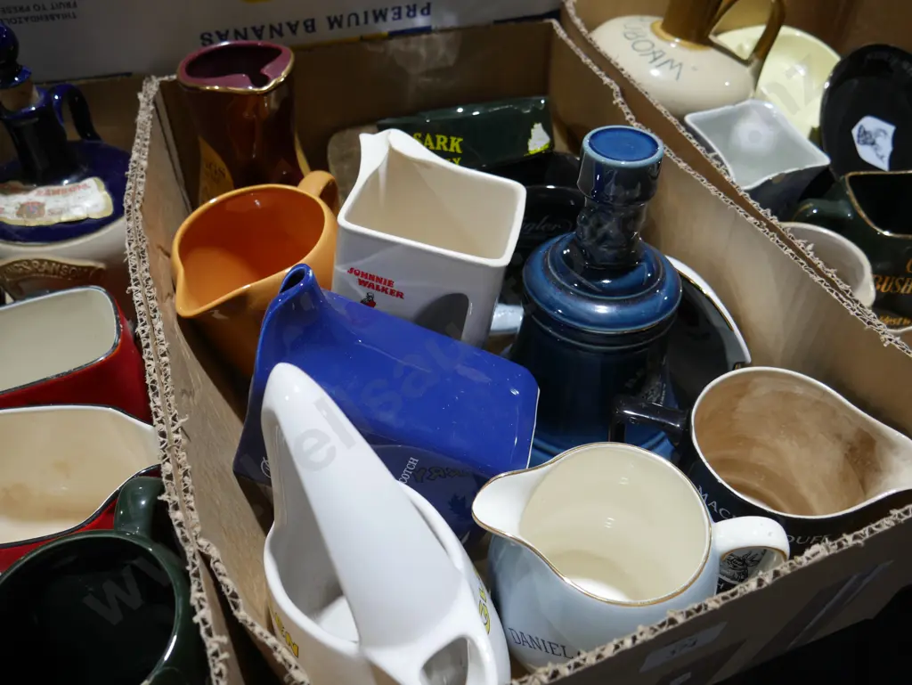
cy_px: 342
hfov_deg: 59.9
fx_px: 791
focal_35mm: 30
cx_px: 456
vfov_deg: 46.8
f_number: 3.6
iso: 200
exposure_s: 1/60
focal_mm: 15
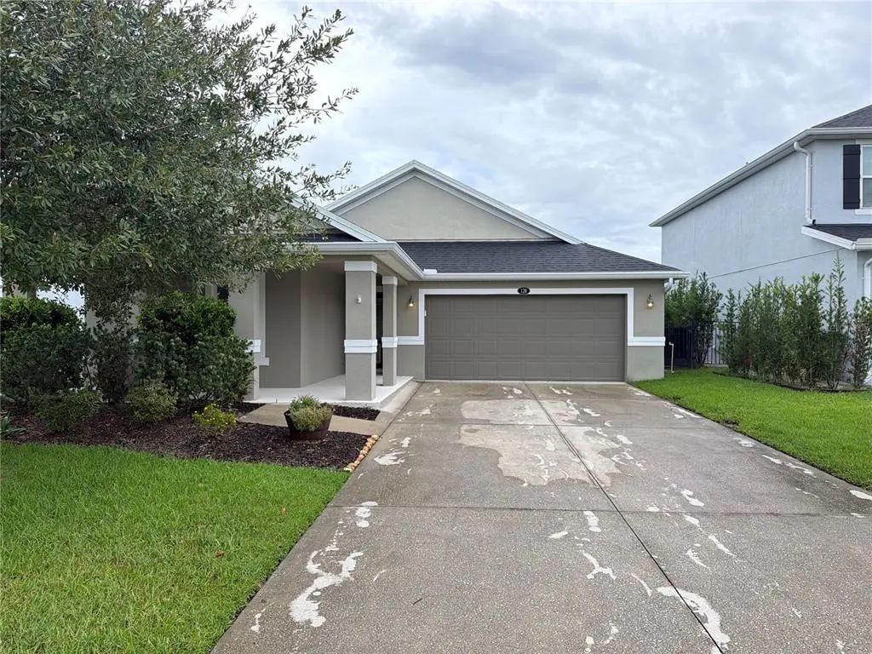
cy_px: 327
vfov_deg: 56.8
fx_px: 605
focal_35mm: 24
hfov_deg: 71.6
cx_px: 436
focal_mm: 6.76
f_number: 1.78
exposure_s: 1/1292
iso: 100
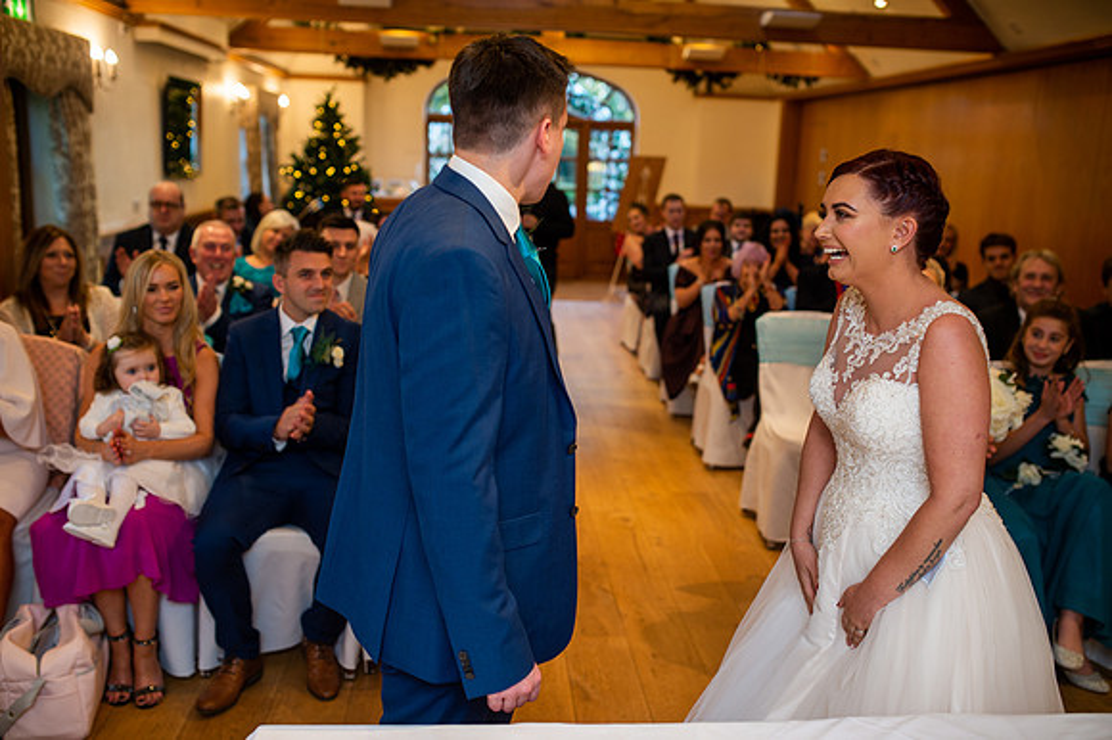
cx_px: 556
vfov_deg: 37.8
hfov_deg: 54.5
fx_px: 1080
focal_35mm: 35
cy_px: 370
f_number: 2.5
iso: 250
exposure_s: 1/125
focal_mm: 35
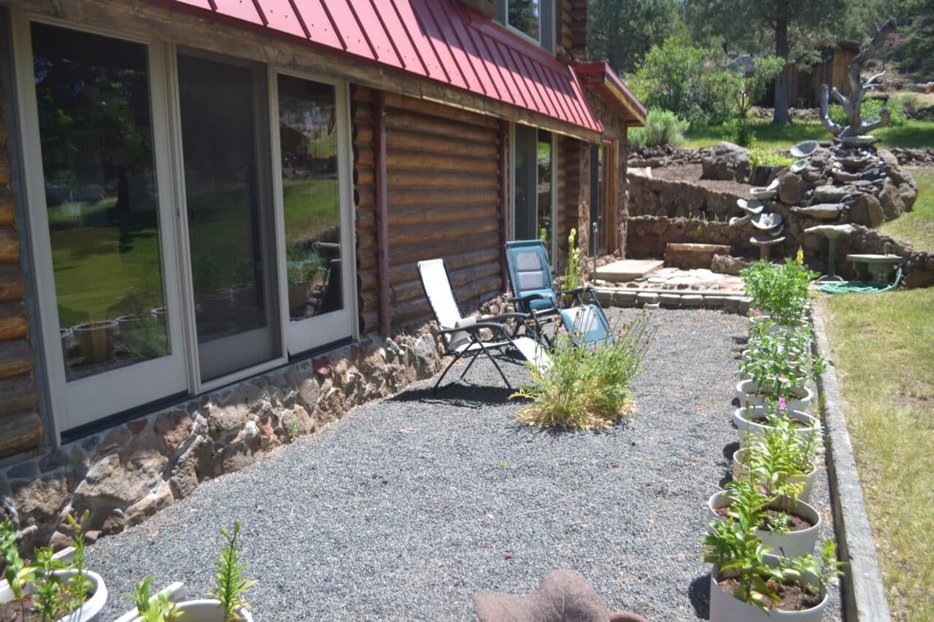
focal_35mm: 27
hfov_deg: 67.4
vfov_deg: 47.9
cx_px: 467
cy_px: 311
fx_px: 700
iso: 100
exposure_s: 1/320
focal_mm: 18
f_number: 3.5
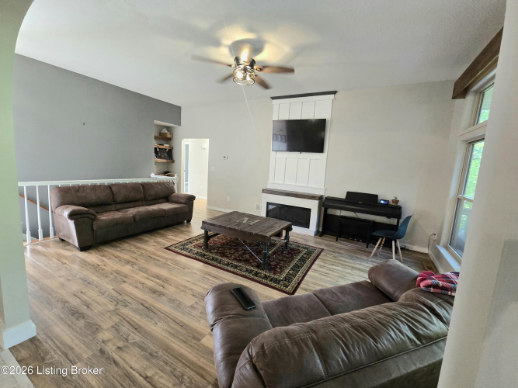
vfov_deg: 89.9
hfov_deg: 106.2
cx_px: 259
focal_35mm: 13
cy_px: 194
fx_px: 194
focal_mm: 2.2
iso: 500
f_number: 2.2
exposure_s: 1/60.2
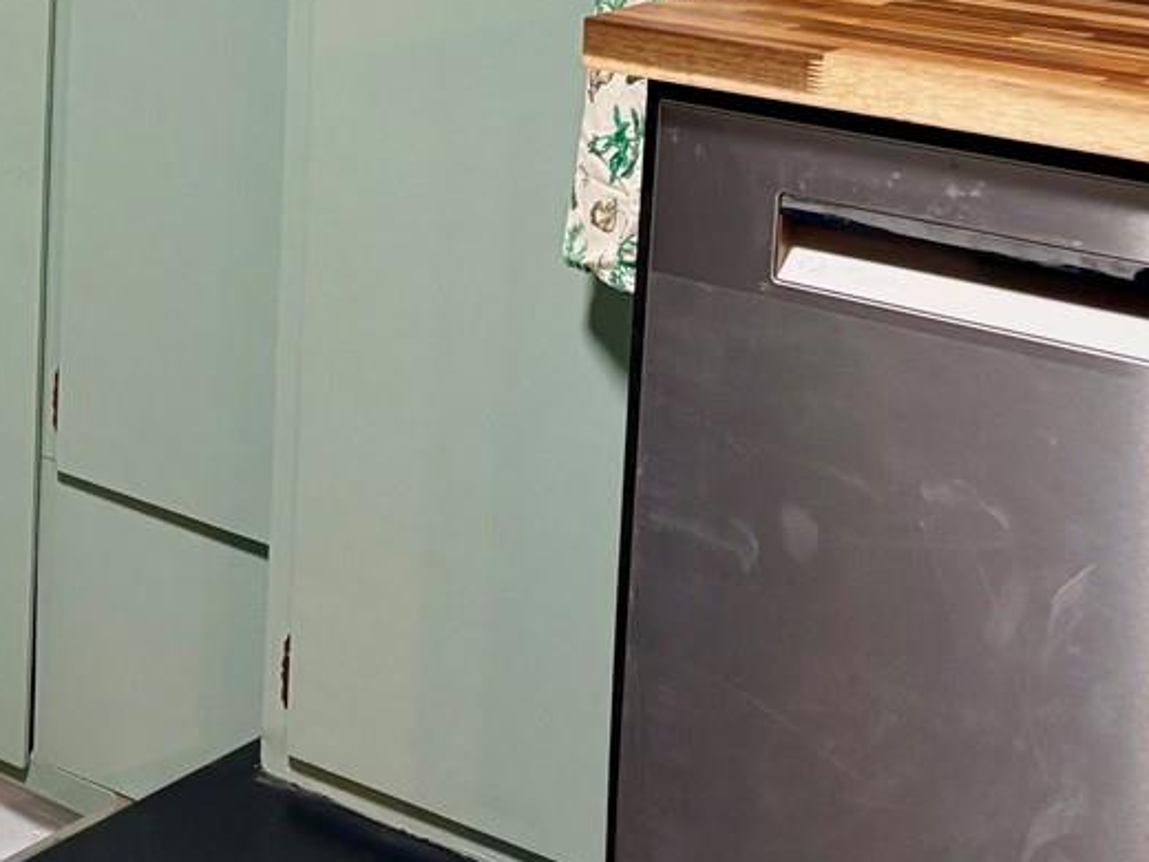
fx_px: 2655
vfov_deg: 17.7
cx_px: -438
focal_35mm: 80
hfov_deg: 21.5
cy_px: -139
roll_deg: -0.1
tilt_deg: -7.8
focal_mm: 5.96
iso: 320
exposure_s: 1/60
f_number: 1.6
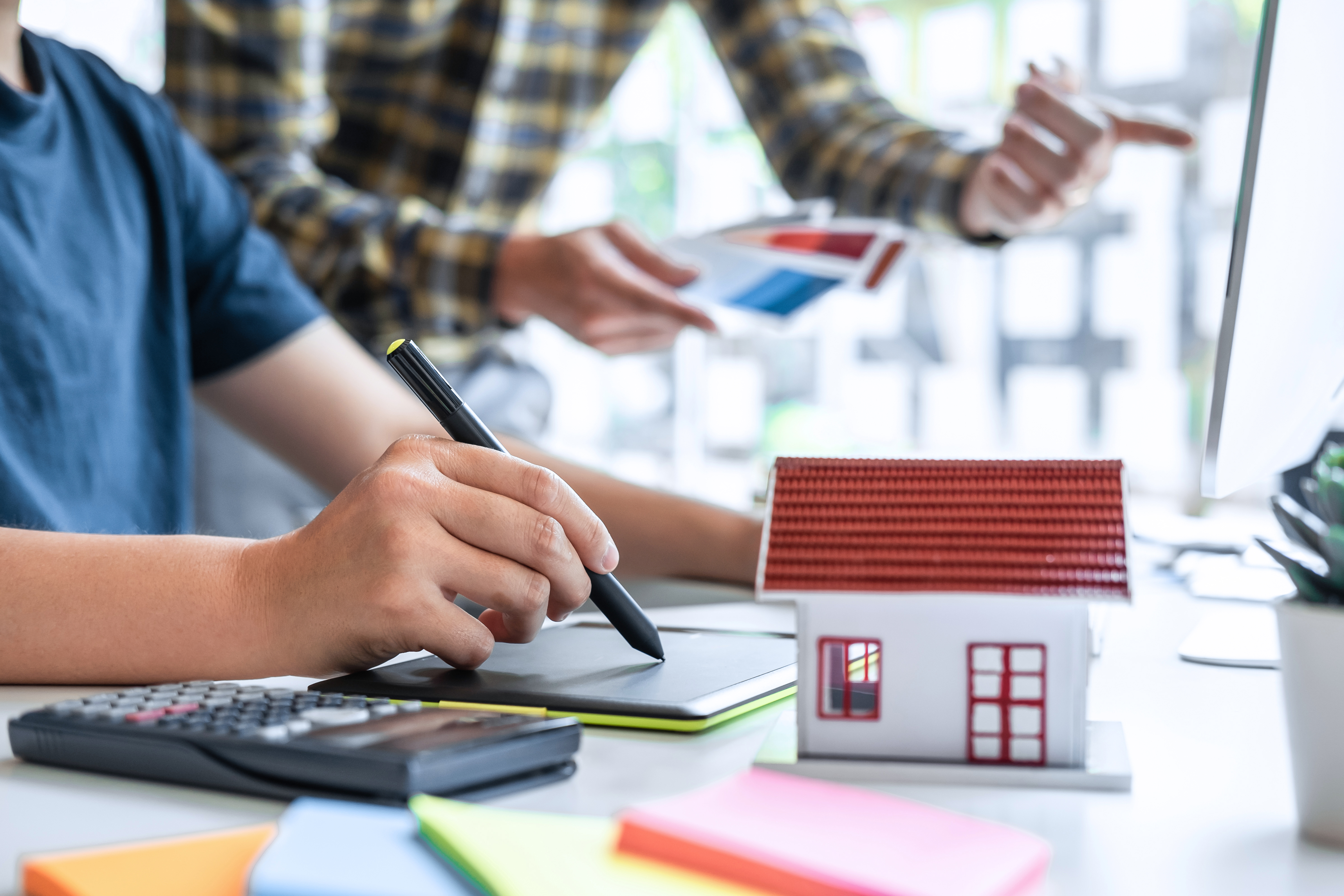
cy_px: 448
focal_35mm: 53
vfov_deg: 25.5
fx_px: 1979
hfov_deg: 37.5
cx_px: 672
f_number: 2.8
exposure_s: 1/125
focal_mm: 35
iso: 320
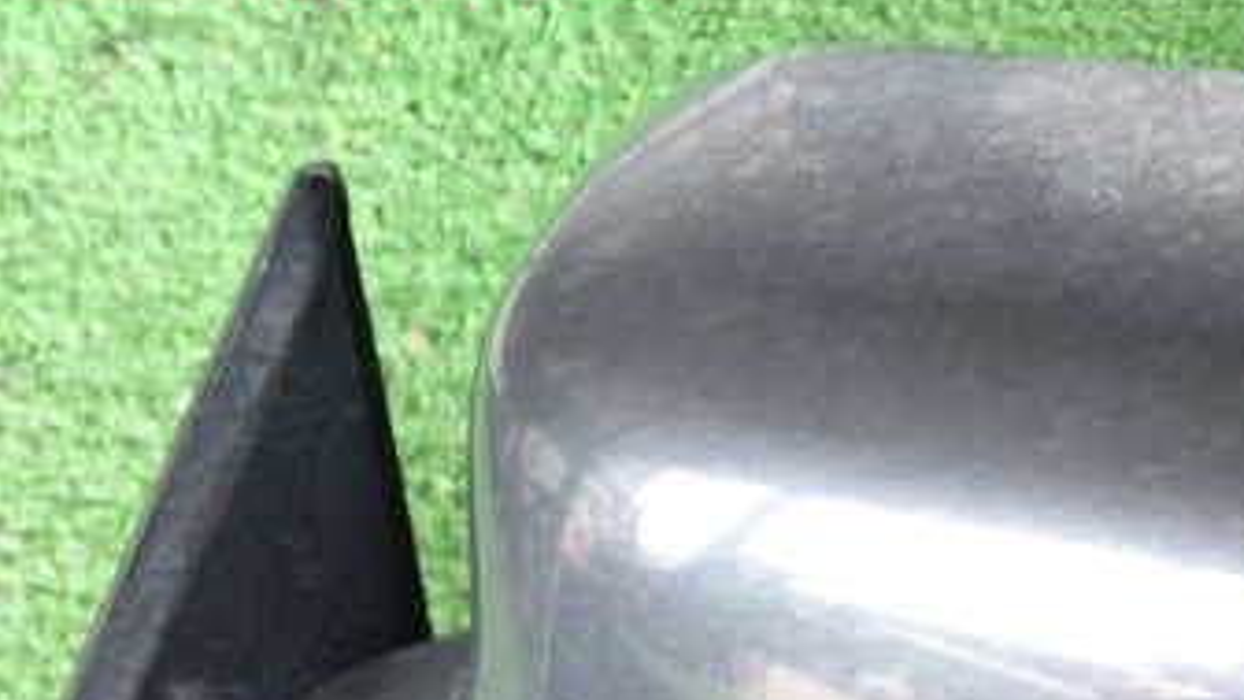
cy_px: 726
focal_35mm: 70
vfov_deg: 16.8
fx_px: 2309
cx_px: 1107
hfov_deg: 29.0
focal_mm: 6.37
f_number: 2.5
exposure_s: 1/40
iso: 500
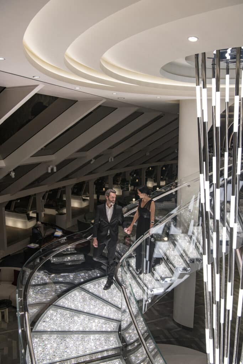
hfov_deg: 42.3
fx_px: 314
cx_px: 122
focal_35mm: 31
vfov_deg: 60.3
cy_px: 182
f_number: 9
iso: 800
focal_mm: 31
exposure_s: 1/25
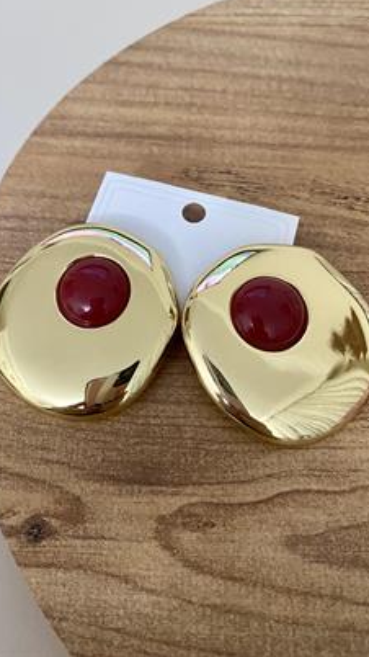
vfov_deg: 67.9
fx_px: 487
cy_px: 321
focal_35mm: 28
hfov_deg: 41.4
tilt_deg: -62.3
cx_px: 163
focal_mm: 4.25
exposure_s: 1/33
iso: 500
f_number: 1.8
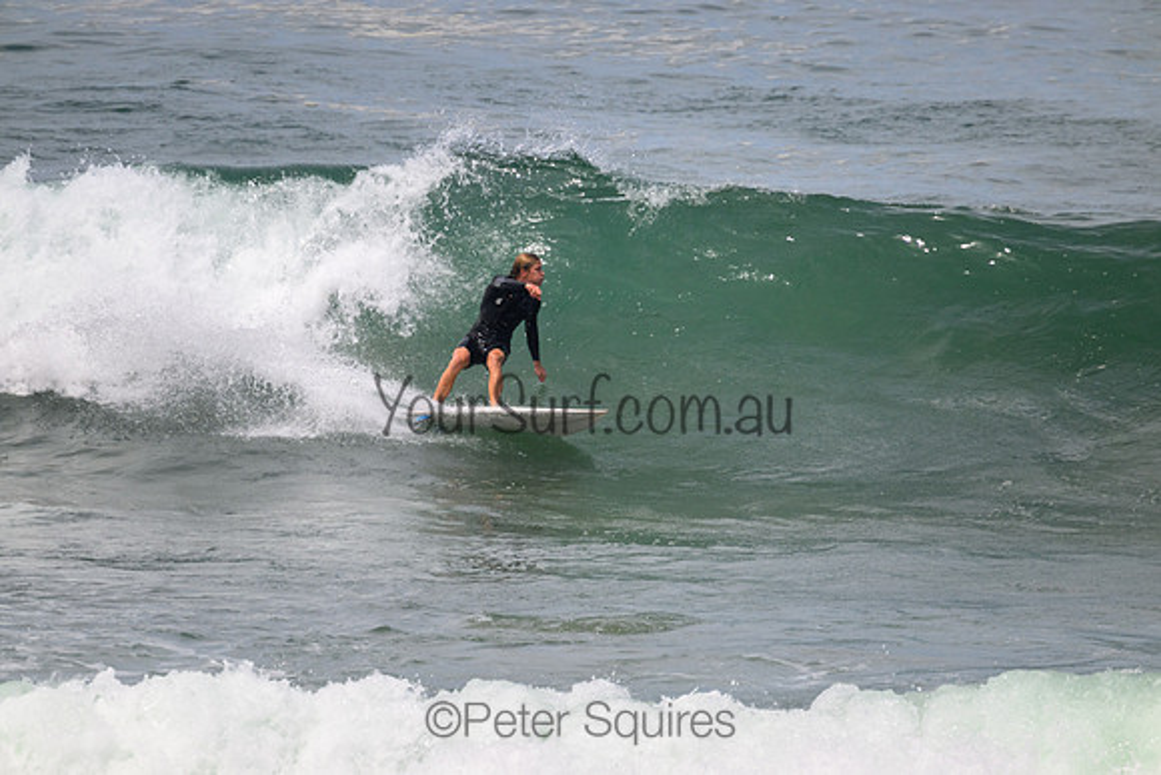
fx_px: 25805
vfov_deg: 1.7
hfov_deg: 2.6
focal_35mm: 800
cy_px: 388
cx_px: 580
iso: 900
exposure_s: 1/2000
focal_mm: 800
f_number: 11
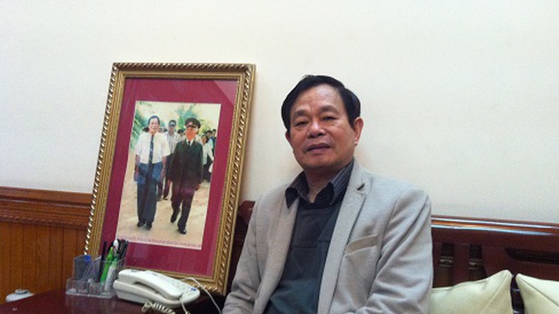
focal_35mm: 39
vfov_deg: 30.3
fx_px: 578
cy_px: 196
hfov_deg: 51.6
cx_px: 281
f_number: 2.8
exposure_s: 1/15
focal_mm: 3.85
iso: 320
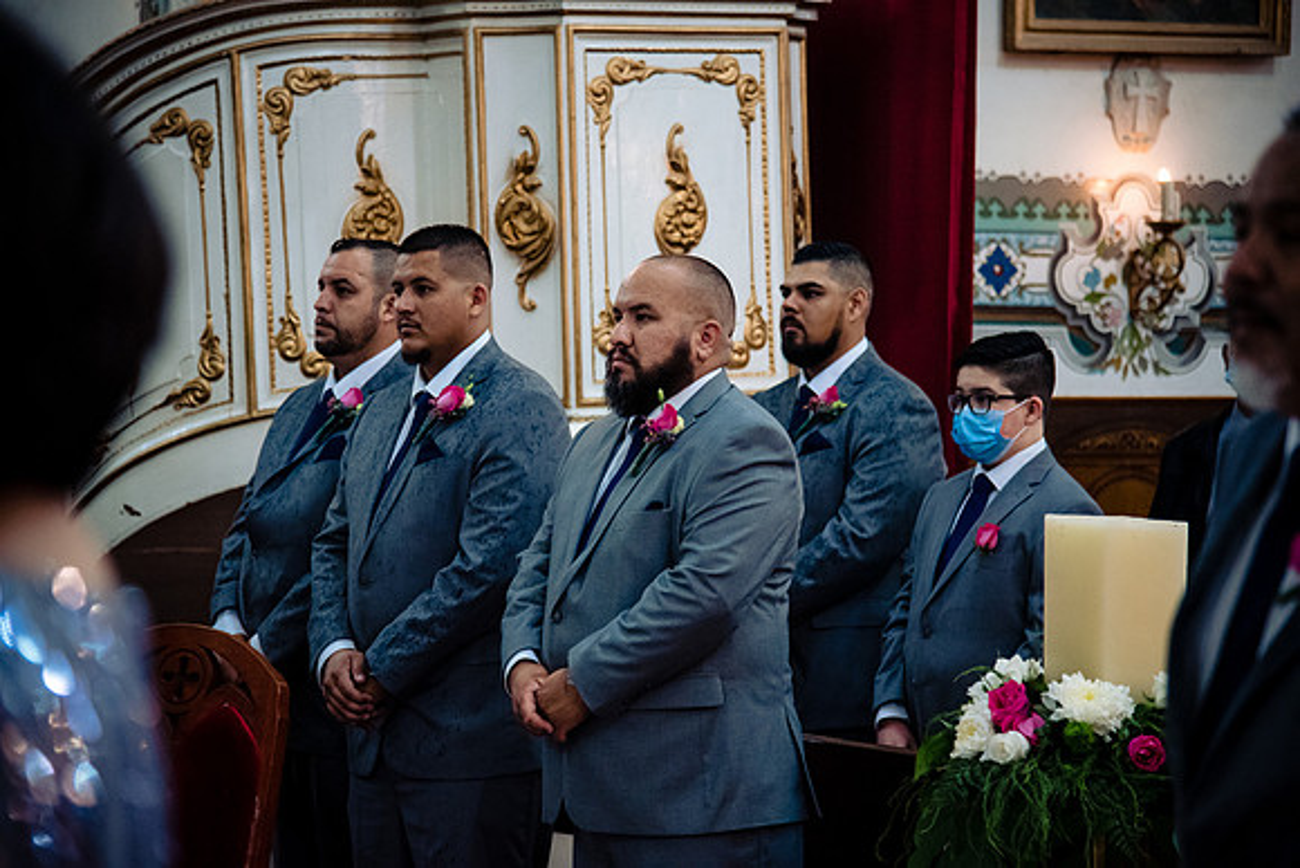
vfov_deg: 14.0
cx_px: 650
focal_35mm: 98
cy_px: 434
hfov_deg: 20.8
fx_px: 3540
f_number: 4
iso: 4000
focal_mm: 98
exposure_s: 1/160
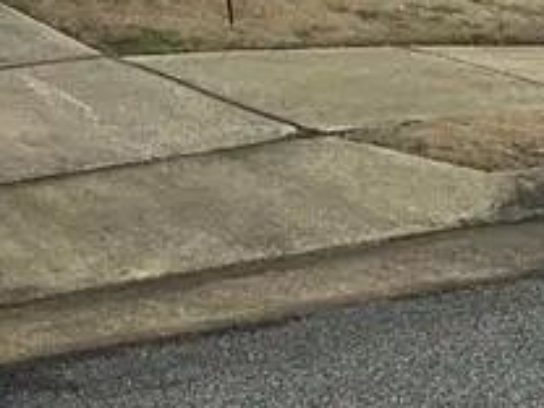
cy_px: -588
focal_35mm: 118
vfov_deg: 10.6
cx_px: -112
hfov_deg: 16.0
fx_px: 1854
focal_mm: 6.86
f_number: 1.78
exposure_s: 1/4016
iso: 80
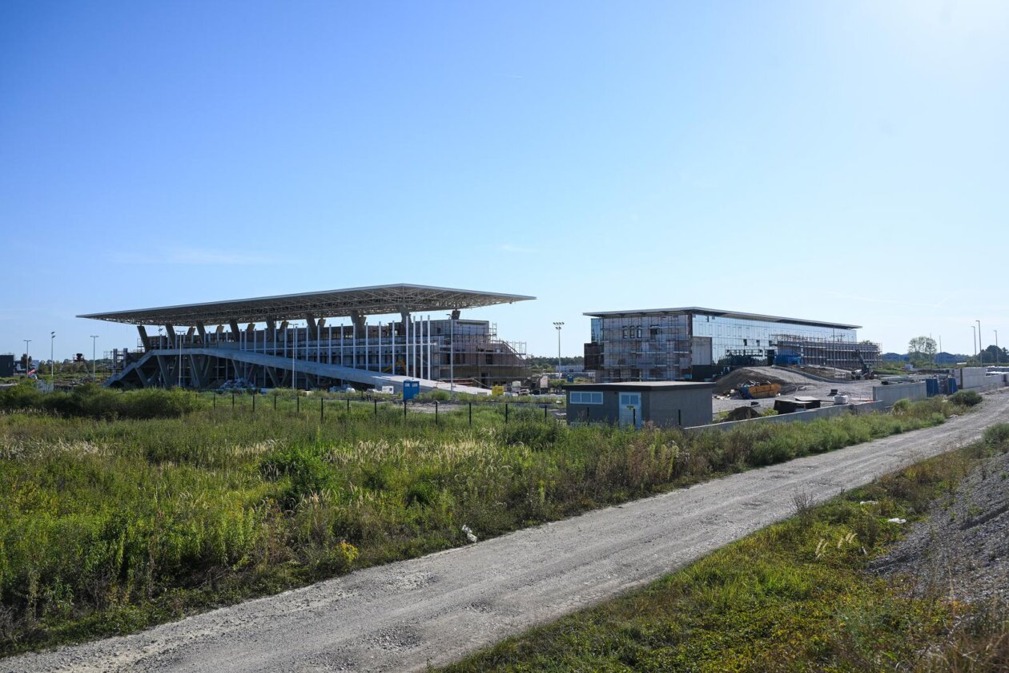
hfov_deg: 63.7
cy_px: 336
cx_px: 504
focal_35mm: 29
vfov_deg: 45.0
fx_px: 813
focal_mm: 29
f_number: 5
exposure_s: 1/2000
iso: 250
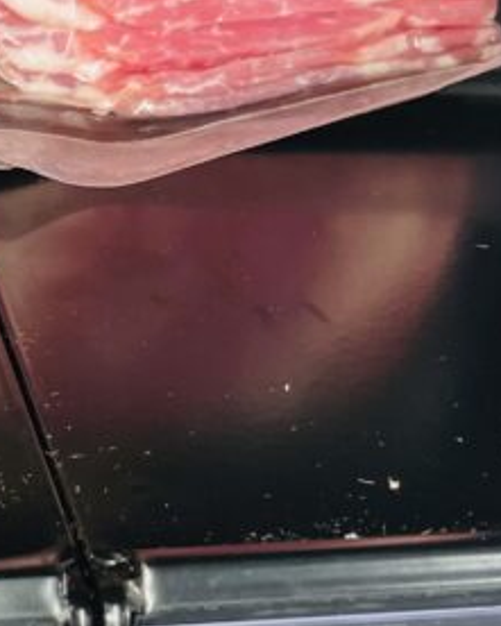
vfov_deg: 19.9
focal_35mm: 94
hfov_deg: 15.7
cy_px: 50
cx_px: -104
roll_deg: -0.9
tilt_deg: -19.7
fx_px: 1741
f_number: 1.6
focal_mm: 4.2
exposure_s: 1/60
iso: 80
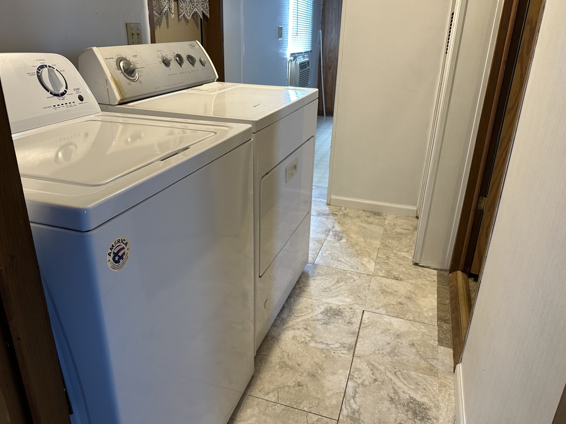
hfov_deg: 67.3
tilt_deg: -21.9
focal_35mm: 26
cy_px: 200
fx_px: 425
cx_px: 270
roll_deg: -1.3
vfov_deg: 53.0
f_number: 1.78
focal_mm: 6.86
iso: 160
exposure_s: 1/60
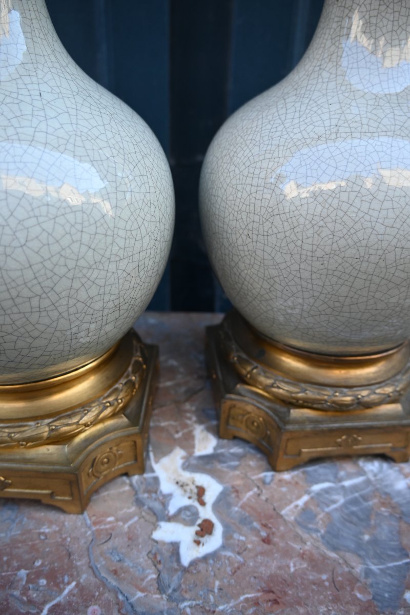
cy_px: 308
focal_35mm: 29
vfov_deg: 63.2
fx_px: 500
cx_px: 205
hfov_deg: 44.6
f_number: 3.5
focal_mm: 19.5
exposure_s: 1/250
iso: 400
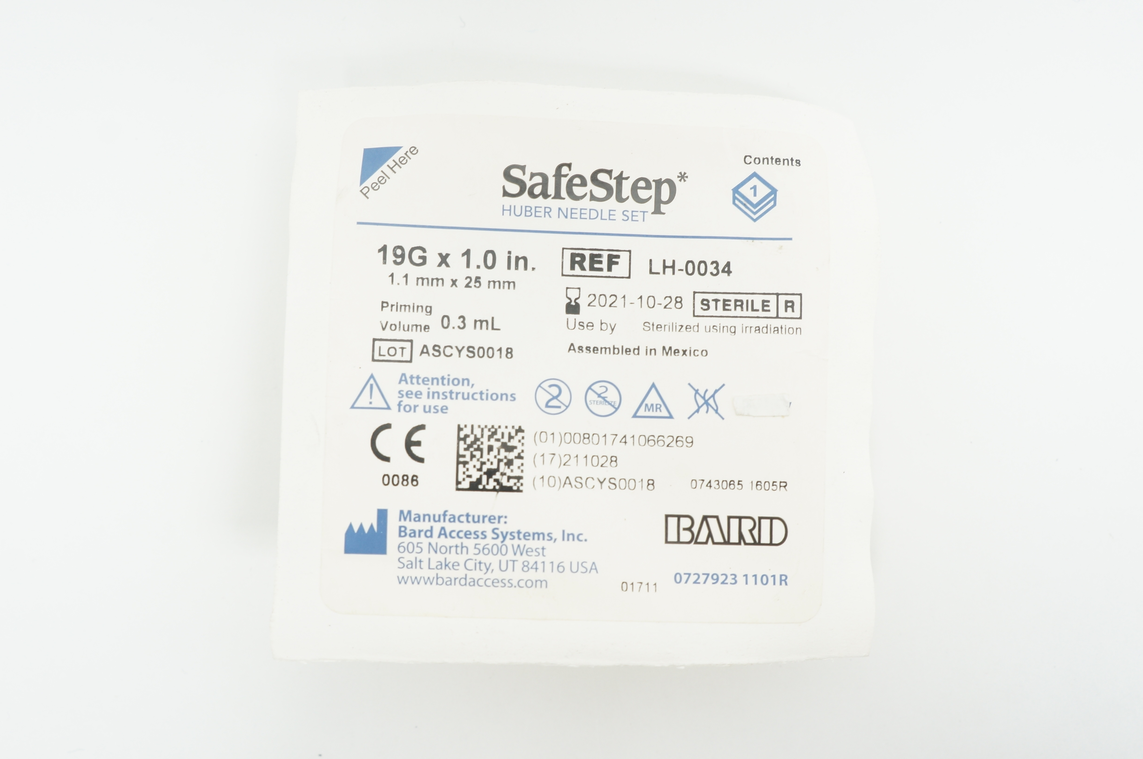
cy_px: 380
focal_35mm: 39
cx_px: 572
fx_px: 1237
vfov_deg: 34.1
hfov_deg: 49.6
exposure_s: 1/15
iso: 400
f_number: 8
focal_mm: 26
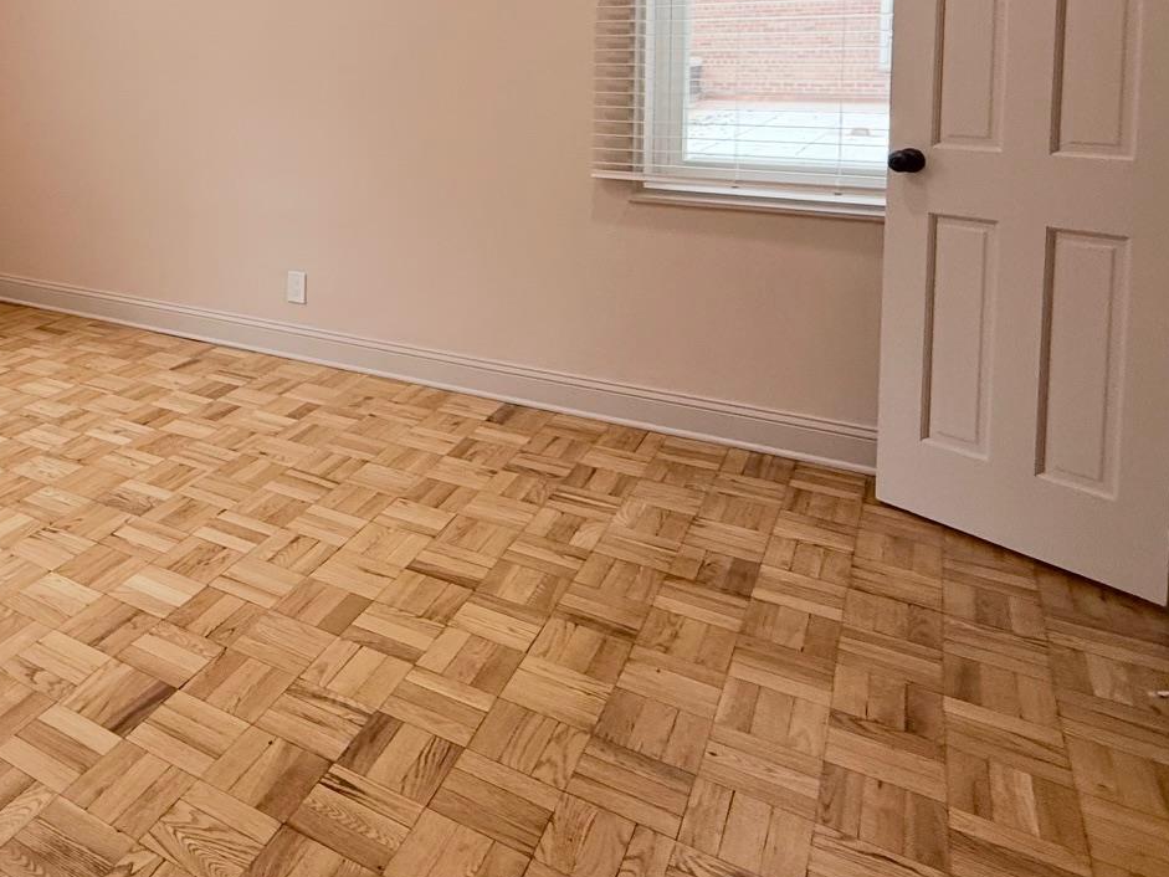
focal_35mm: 30
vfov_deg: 43.6
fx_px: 1013
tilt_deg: -3.9
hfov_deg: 53.8
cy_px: 124
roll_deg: +0.6
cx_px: 159
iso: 160
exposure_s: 1/120
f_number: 2.2
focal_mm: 2.22
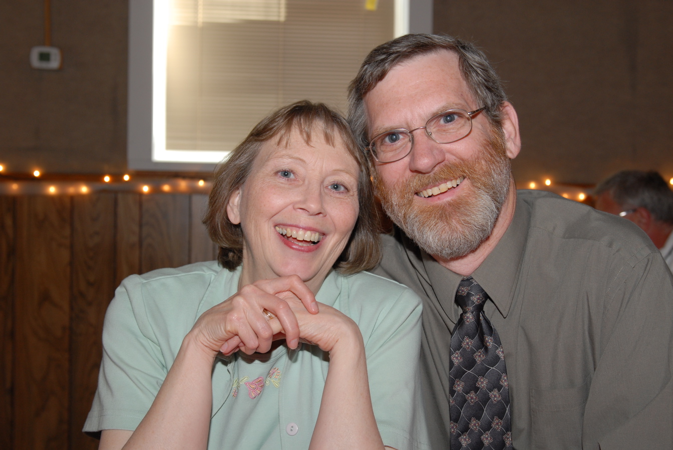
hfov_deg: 38.8
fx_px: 954
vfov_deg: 26.5
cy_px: 225
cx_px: 336
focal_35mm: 51
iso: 250
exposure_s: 1/15
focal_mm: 34
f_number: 4.5
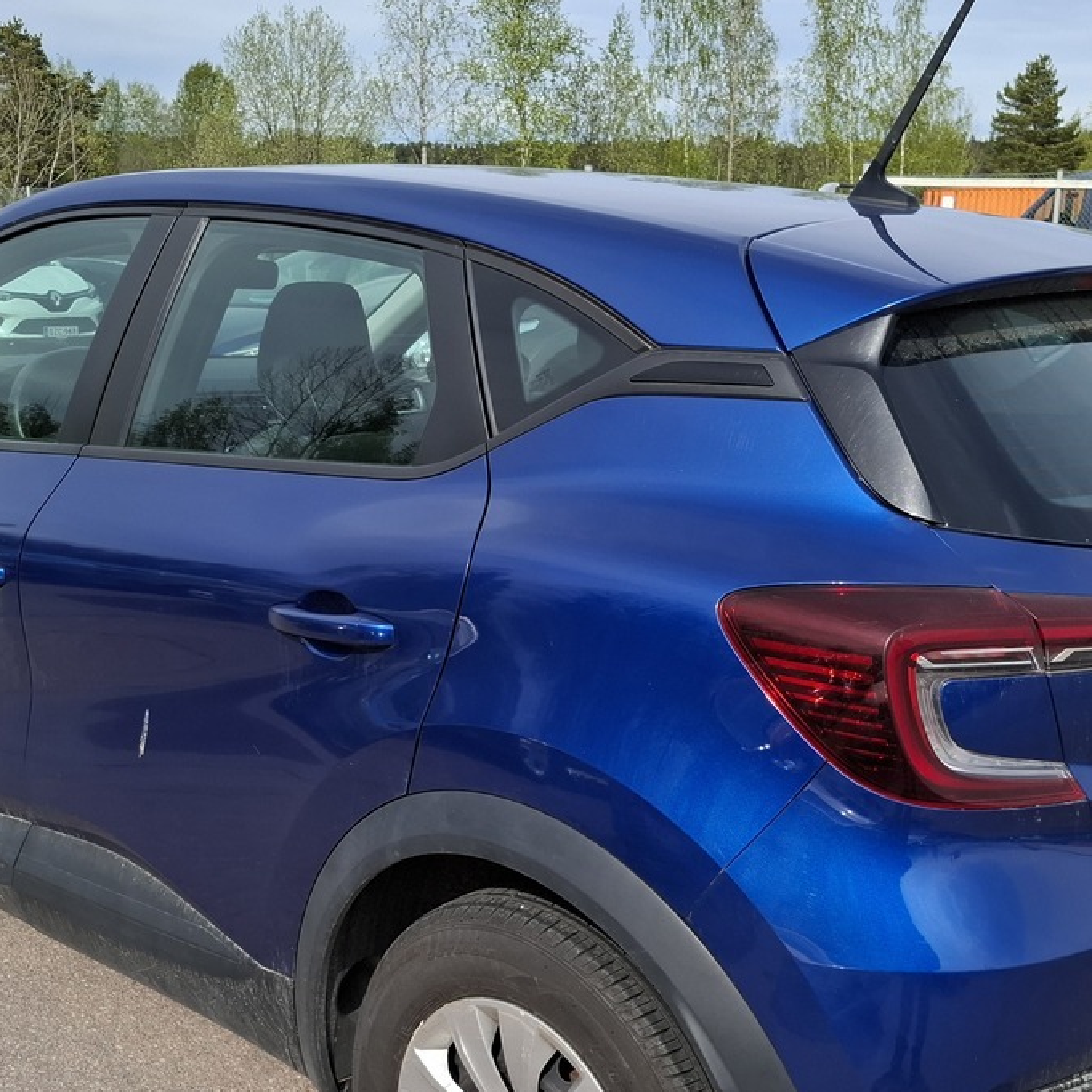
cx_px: 657
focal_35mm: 43
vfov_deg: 38.9
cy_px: 686
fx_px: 1535
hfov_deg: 39.0
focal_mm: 5.54
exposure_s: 1/1504
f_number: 1.8
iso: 50
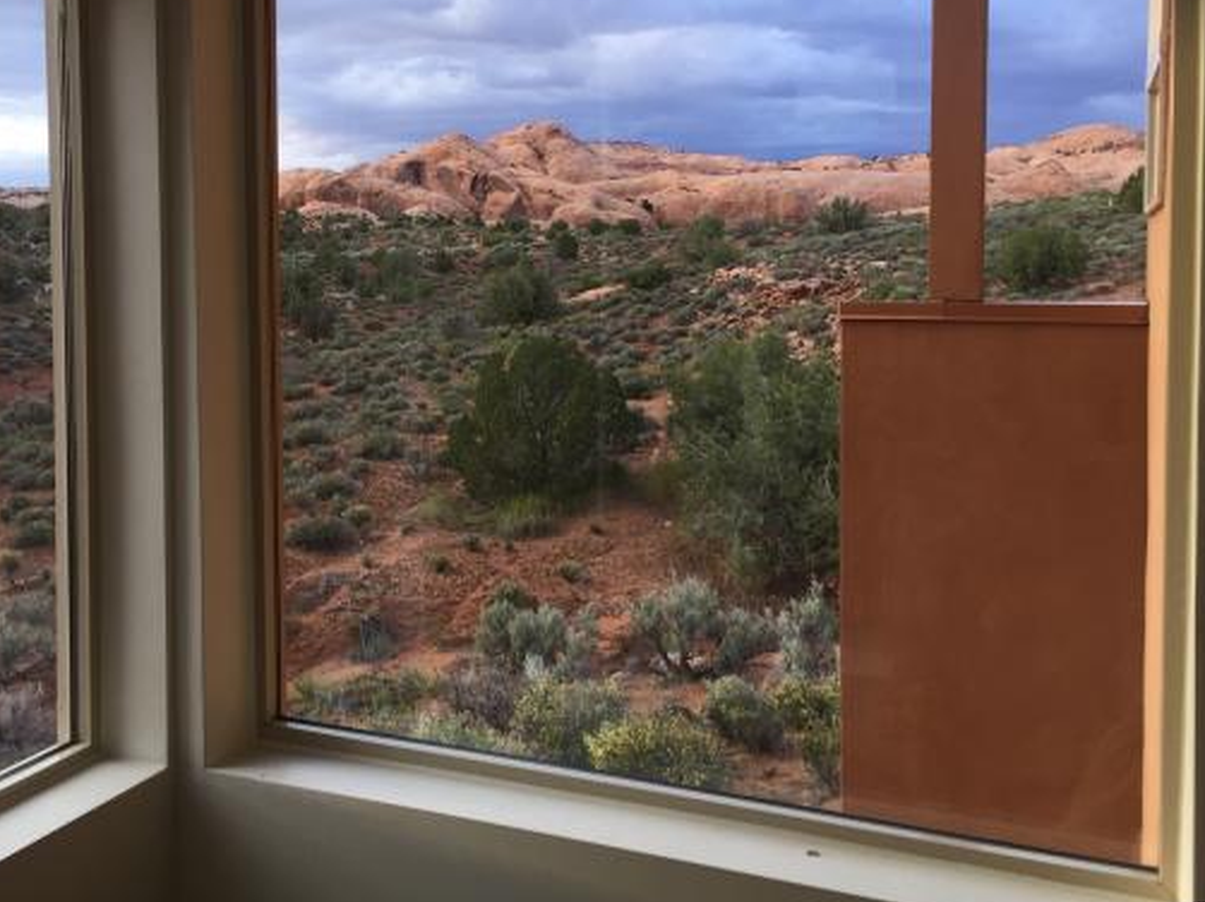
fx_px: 1287
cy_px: 345
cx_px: 475
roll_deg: +0.8
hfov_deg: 49.8
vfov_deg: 38.4
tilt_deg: -2.5
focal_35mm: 37
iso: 40
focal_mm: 4.15
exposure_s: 1/60
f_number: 2.2
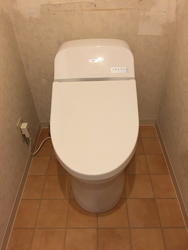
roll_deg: +1.5
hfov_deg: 48.2
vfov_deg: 61.6
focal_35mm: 29
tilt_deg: -41.9
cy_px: 125
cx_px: 94
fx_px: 210
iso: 64
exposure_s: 1/17
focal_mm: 4.15
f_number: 2.2
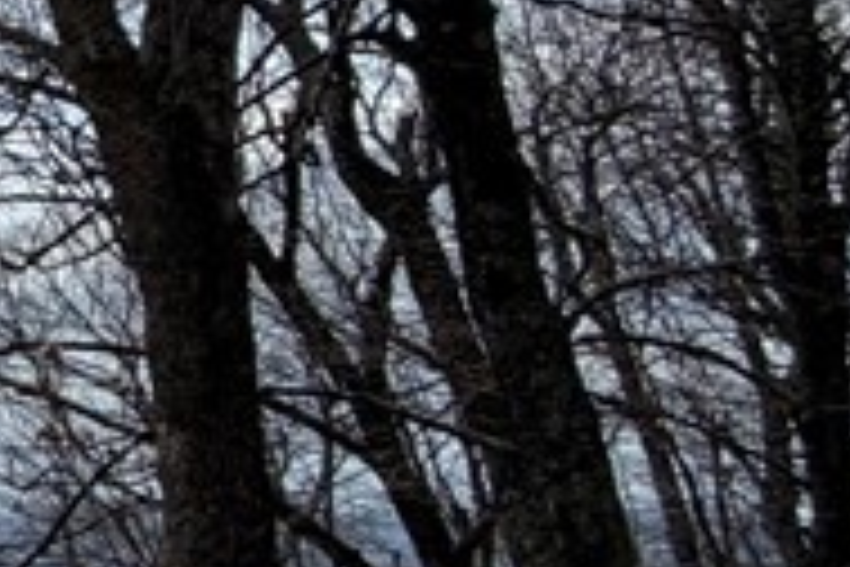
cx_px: -1421
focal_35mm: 79
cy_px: 414
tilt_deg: +4.3
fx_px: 1865
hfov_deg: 13.3
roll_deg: +1.0
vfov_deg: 17.2
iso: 20
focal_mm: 2.22
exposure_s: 1/1399
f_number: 2.2
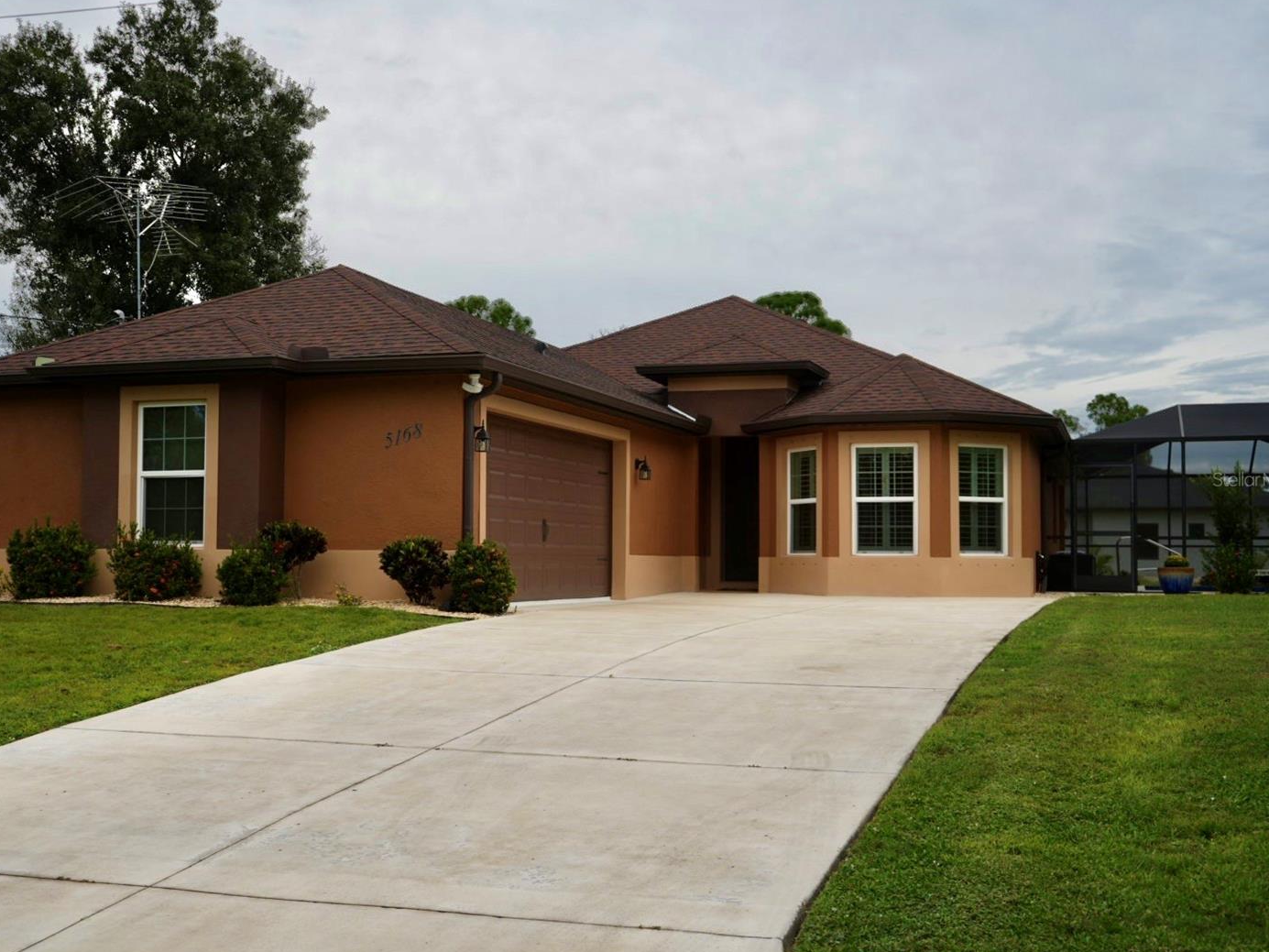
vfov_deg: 36.0
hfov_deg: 46.7
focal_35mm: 40
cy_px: 479
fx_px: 1467
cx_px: 565
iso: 200
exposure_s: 1/640
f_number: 4
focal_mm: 36
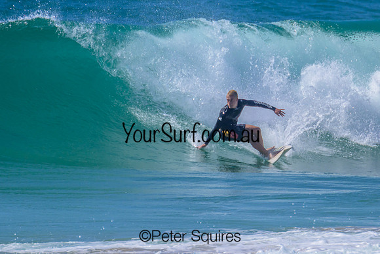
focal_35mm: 1099
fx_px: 11603
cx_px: 261
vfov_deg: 1.3
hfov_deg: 1.9
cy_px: 113
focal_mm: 800
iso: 720
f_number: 11
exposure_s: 1/2000
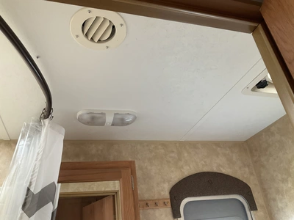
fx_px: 246
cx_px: 147
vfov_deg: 48.2
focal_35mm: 29
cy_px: 110
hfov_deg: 61.7
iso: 64
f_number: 1.8
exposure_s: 1/80
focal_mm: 3
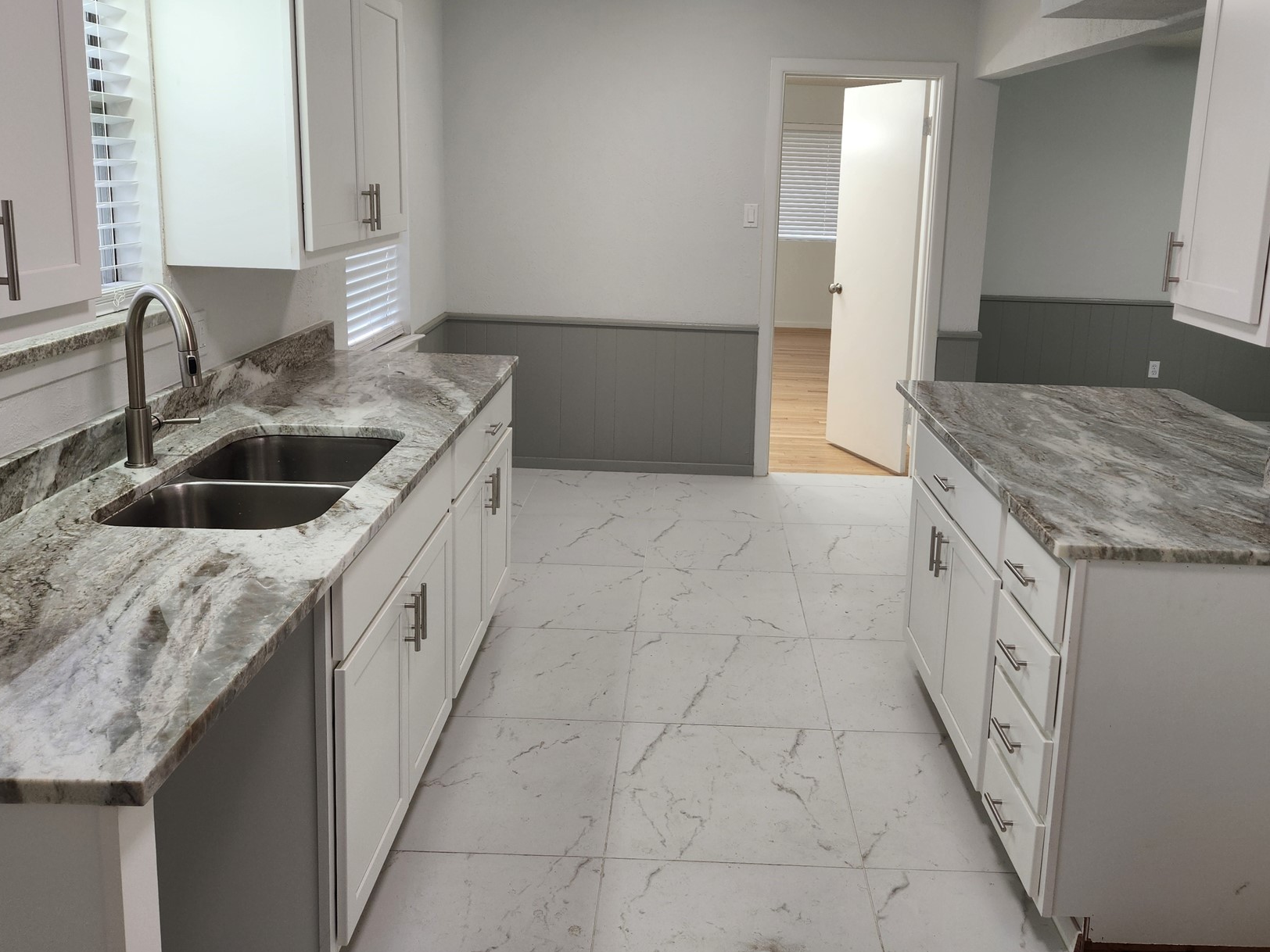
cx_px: 707
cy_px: 363
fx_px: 1064
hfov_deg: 61.5
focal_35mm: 29
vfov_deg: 47.8
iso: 80
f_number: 1.8
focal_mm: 5.4
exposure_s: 1/120
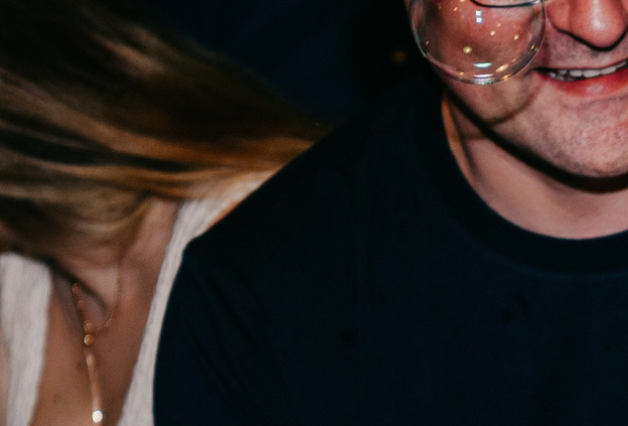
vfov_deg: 6.3
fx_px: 3822
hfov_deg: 9.1
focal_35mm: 218
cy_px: 669
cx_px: 1013
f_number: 3.5
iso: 160
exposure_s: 1/160
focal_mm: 50
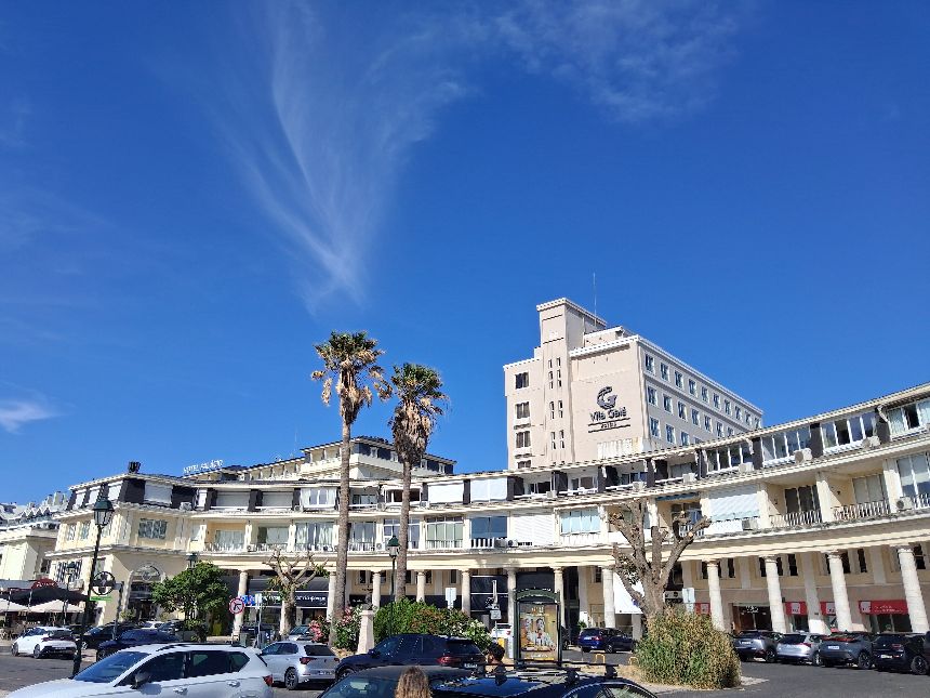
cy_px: 349
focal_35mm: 27
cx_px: 465
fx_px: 725
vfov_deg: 51.4
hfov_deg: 65.3
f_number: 1.8
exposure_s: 1/900
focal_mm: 4
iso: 20
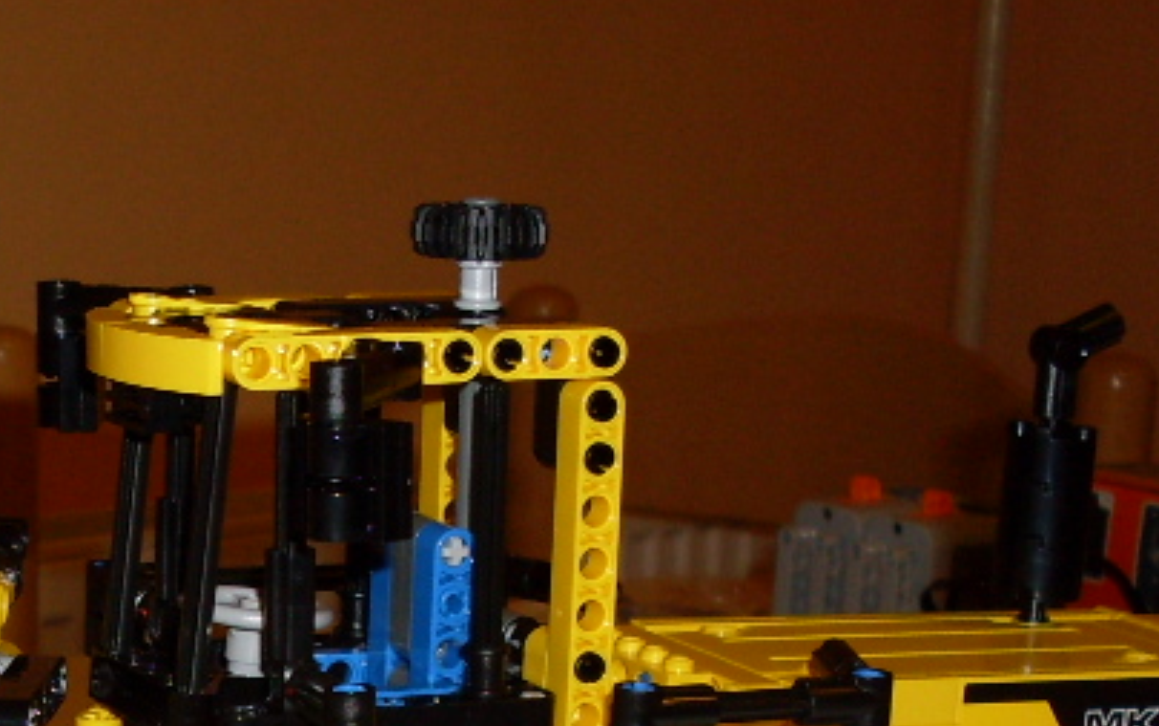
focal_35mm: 102
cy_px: 1096
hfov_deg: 20.0
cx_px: 98
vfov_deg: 12.2
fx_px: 3224
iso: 100
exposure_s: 1/45
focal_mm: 6.3
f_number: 2.8
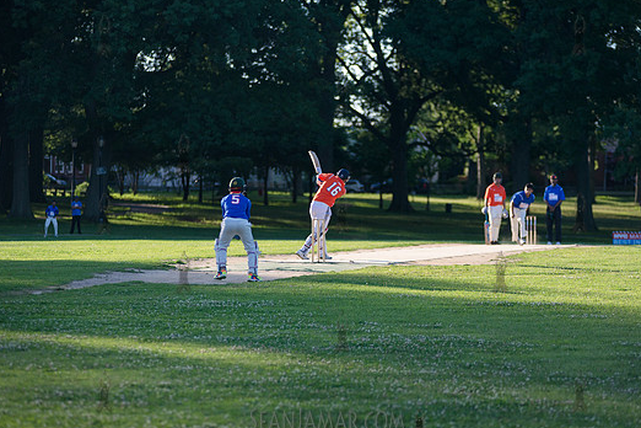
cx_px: 341
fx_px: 2475
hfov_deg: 14.8
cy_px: 212
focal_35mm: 139
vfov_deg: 9.9
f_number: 2.8
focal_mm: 125
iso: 400
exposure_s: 1/3200
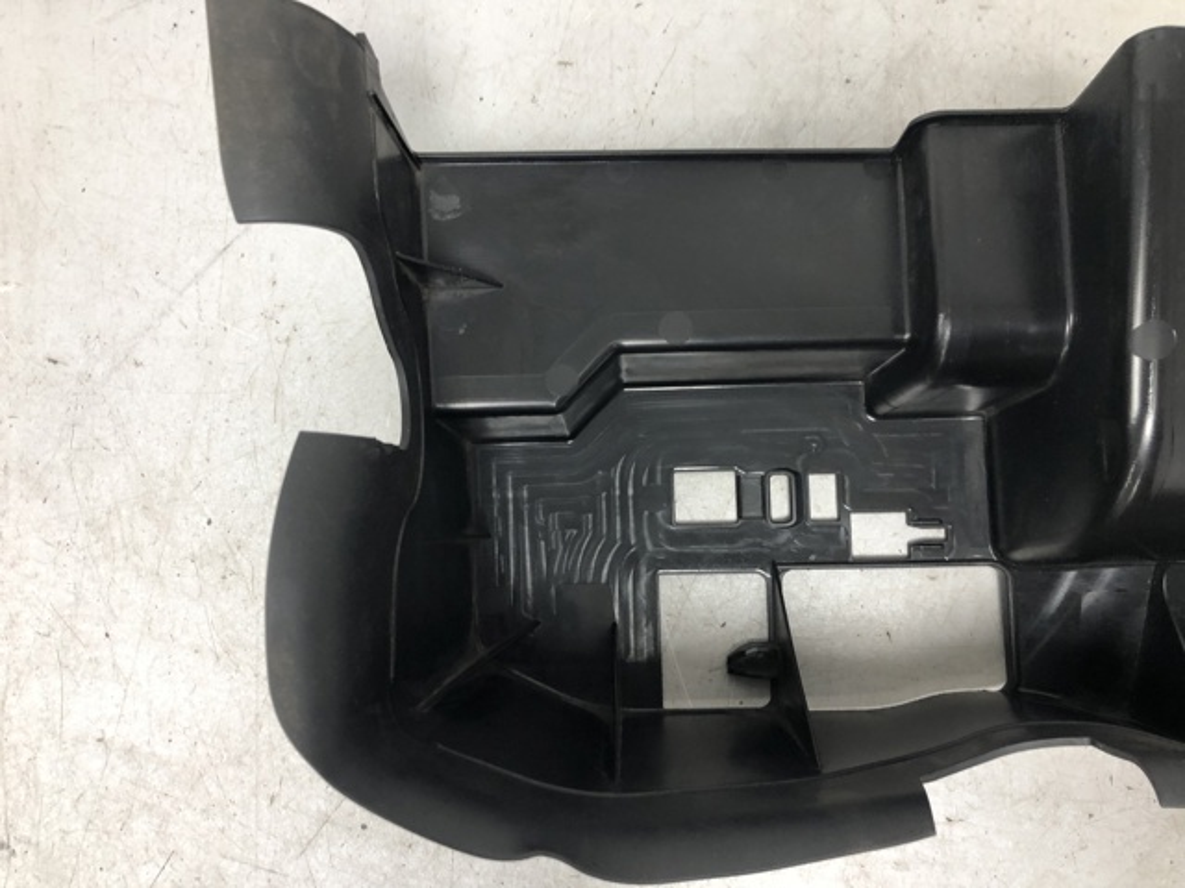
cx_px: 592
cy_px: 444
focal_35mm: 28
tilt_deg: -86.4
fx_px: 959
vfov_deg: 49.7
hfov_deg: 63.4
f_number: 1.8
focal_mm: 4
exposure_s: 1/17
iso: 40
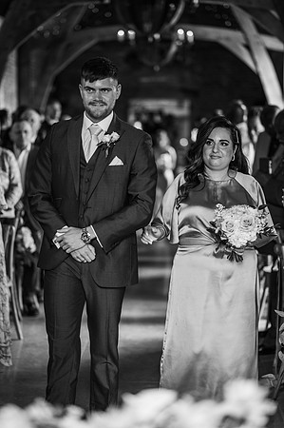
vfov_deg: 23.9
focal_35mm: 85
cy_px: 214
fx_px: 1008
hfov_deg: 16.0
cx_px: 142
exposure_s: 1/200
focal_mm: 85
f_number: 1.8
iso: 450
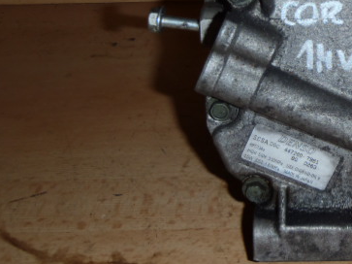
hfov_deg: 28.3
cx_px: 291
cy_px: 64
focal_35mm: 67
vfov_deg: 21.7
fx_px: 681
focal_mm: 6.83
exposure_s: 1/40
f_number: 4.6
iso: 100
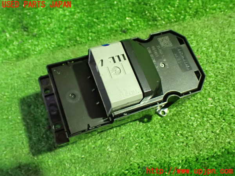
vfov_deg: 44.2
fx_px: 217
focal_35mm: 32
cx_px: 118
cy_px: 88
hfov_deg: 56.8
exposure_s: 1/30
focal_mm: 5.79
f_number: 2.4
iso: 1250
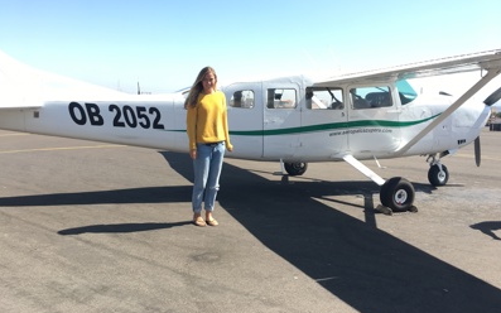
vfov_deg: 40.5
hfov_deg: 61.2
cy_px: 133
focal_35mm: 31
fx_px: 423
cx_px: 250
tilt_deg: -3.7
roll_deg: -2.1
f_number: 2.2
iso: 25
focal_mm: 4.15
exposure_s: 1/663
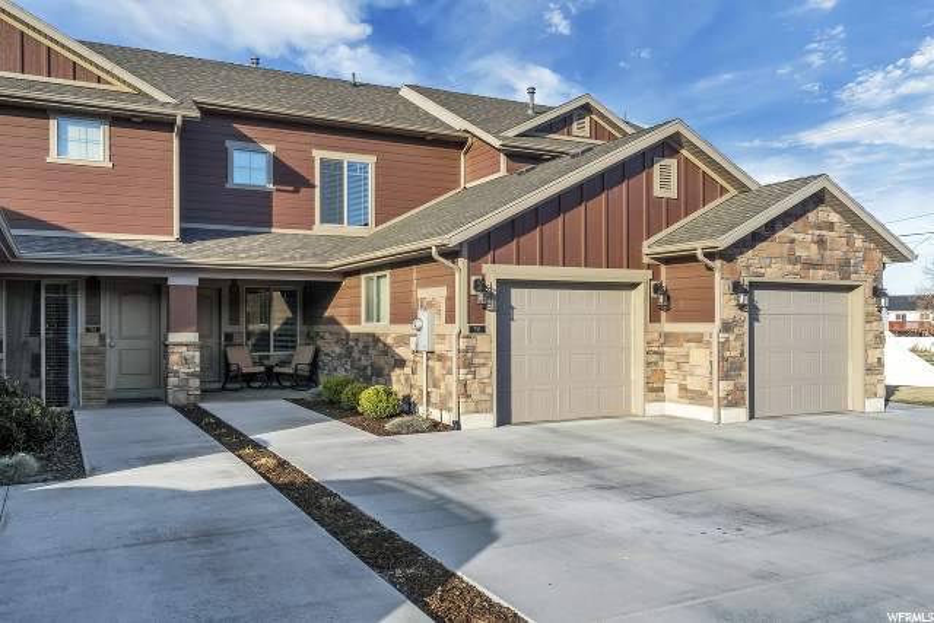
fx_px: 753
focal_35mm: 29
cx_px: 467
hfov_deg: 63.6
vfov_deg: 45.0
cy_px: 312
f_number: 11
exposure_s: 1/160
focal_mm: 29
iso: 200
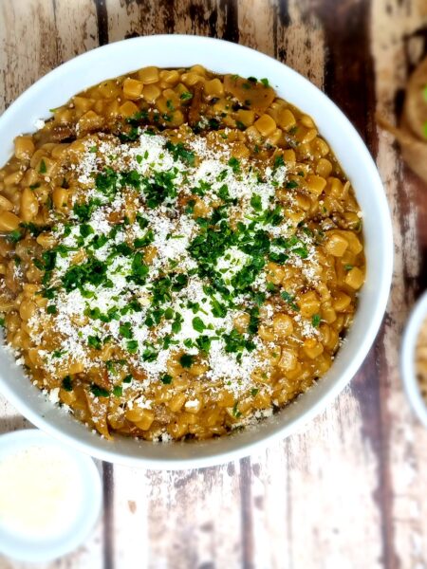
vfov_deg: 67.3
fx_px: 428
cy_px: 284
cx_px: 214
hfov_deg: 53.1
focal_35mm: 26
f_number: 1.8
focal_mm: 5.4
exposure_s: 1/100
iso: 80
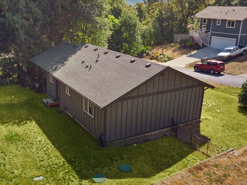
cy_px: 83
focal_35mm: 35
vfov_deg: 40.6
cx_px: 91
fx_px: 250
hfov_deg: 52.0
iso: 100
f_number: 2.8
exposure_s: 1/670
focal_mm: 4.5
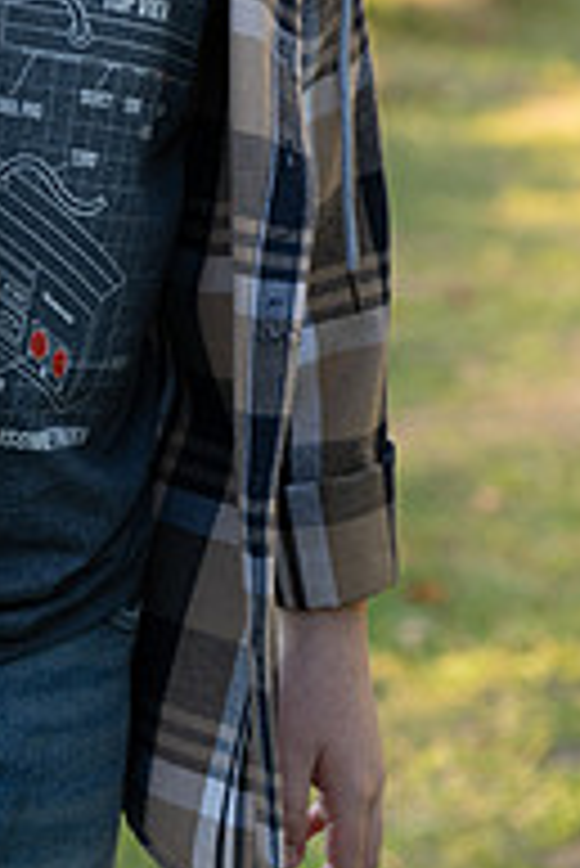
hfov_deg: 6.3
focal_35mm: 219
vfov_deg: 9.3
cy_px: -121
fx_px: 5283
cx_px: -63
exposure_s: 1/200
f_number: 5
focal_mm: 94
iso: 500
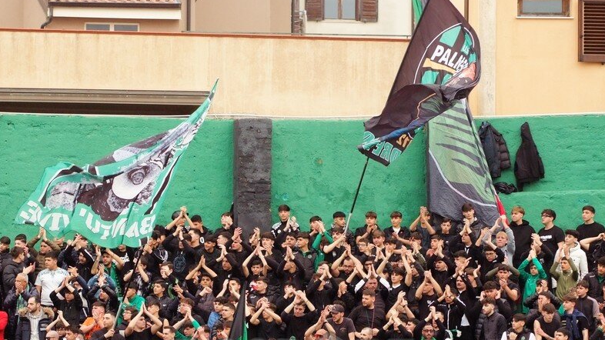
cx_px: 305
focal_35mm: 271
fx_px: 4347
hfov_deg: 8.0
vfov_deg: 4.5
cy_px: 240
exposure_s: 1/2500
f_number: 2.8
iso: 1600
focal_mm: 135
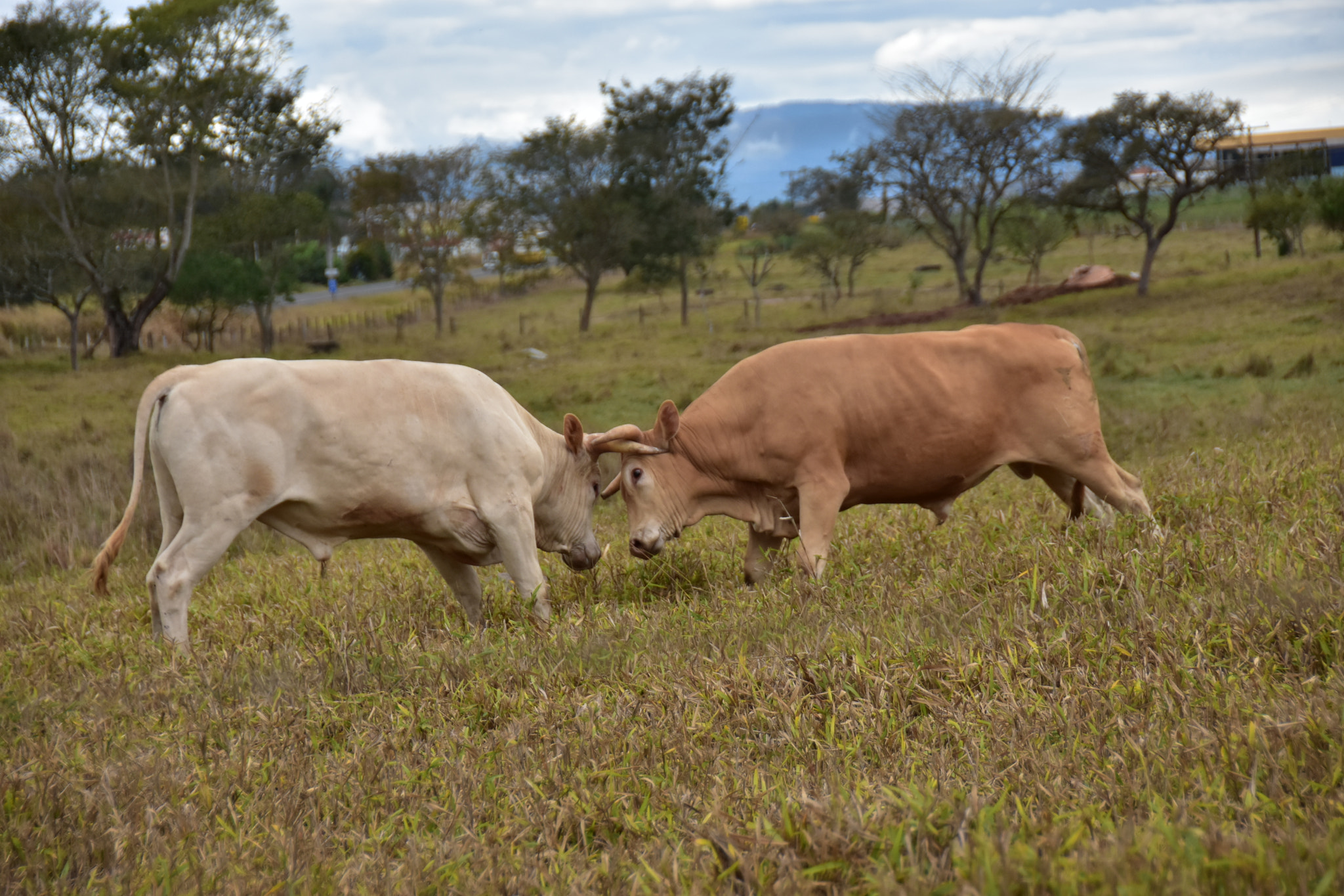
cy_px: 448
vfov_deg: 8.7
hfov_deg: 13.0
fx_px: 5879
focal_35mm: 158
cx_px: 672
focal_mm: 105
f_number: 5.3
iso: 640
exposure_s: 1/2000
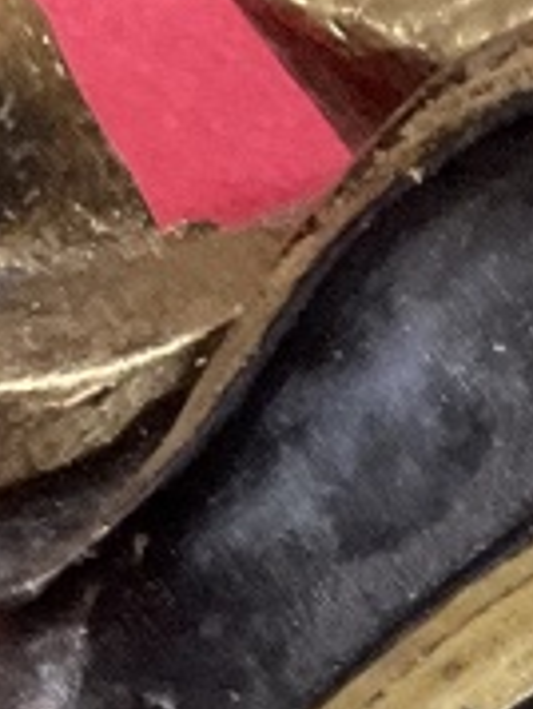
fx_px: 3994
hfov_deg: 7.0
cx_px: 1508
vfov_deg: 9.1
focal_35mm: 195
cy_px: 1713
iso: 200
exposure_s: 1/50
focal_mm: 3
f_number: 1.8
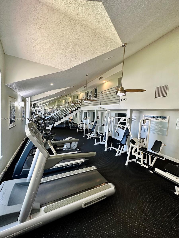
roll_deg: -3.8
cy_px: 119
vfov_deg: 102.1
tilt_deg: -3.8
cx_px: 90
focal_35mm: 14
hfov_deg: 85.7
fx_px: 97
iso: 200
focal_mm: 2.22
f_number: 2.2
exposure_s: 1/60
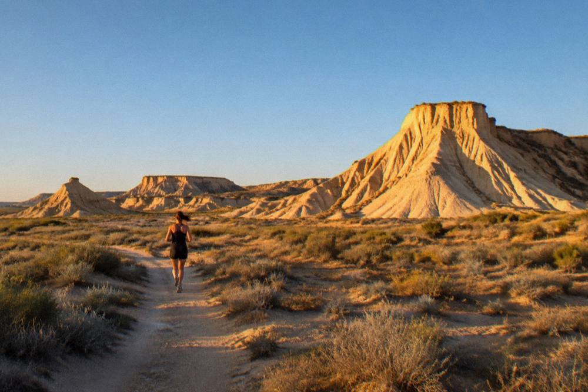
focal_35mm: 35
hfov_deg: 54.5
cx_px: 294
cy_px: 196
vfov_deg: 37.8
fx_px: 571
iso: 1600
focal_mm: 35
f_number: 8
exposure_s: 1/50
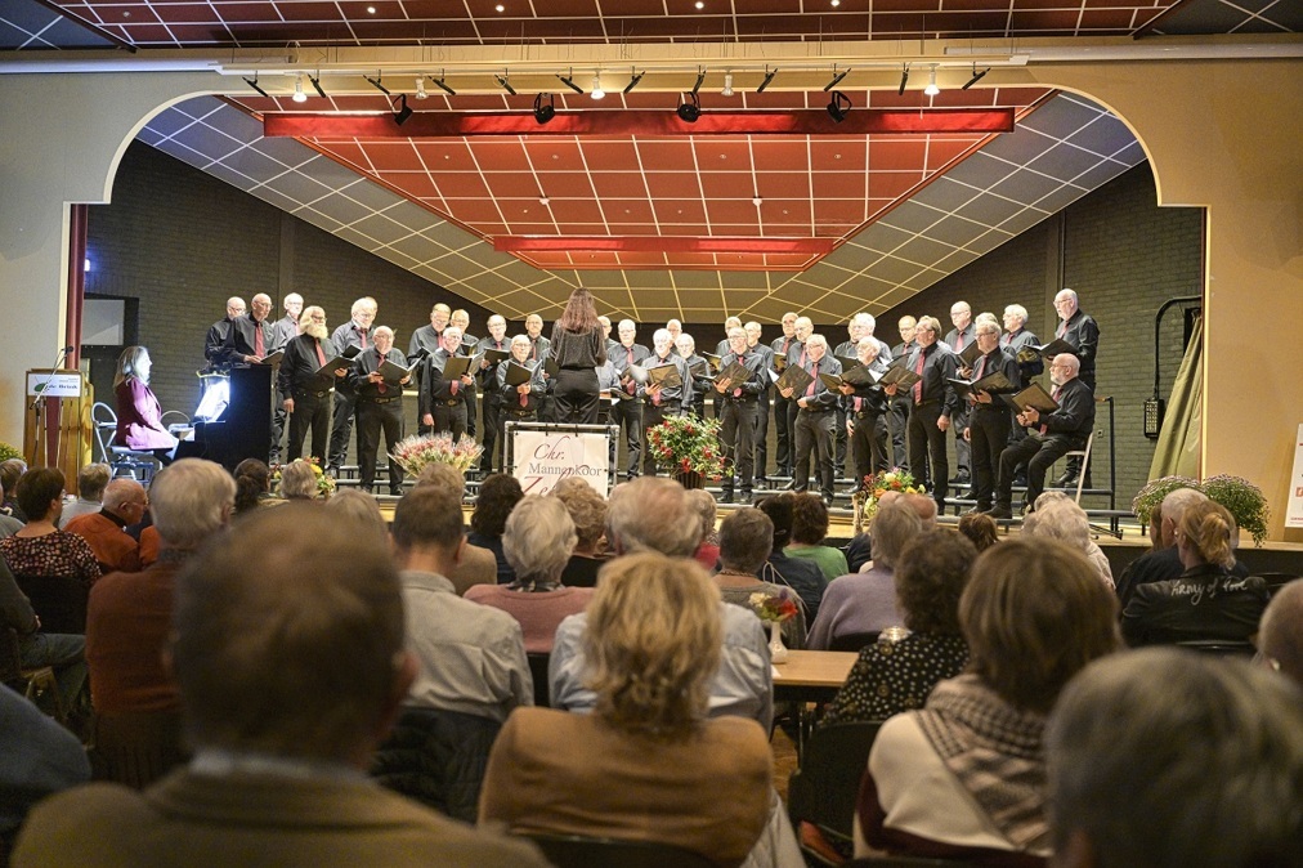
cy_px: 434
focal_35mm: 38
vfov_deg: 35.0
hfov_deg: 50.7
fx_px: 1375
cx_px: 652
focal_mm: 38
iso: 2200
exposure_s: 1/50
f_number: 3.2
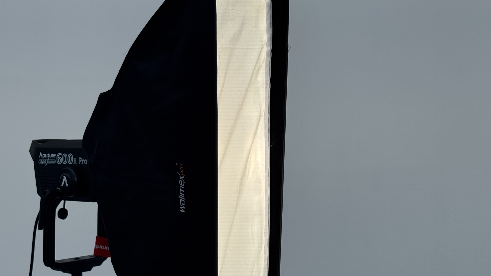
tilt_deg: -3.2
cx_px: 196
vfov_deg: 17.7
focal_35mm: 68
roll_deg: +1.0
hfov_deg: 30.9
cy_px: 183
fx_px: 885
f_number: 1.78
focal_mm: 6.76
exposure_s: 1/1490
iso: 64
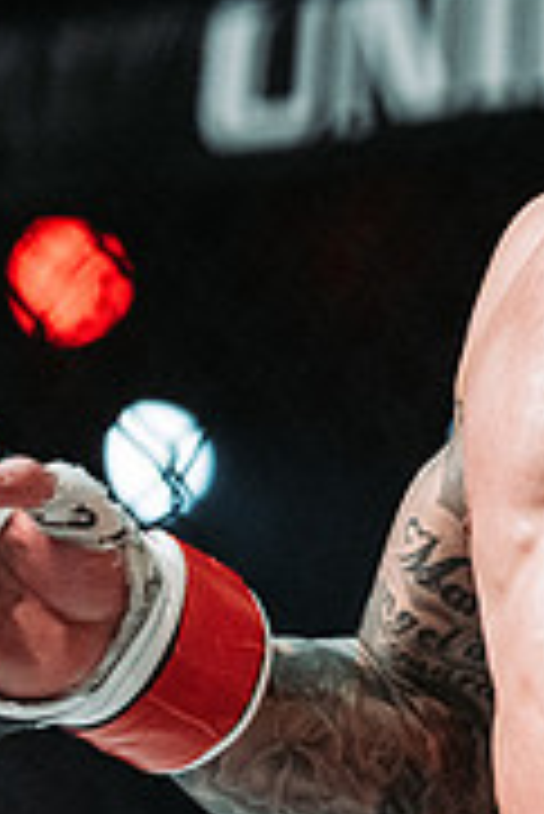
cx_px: 1272
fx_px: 10881
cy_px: 236
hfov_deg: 2.8
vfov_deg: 4.3
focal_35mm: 481
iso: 2500
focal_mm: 150
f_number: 2.8
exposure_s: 1/1000
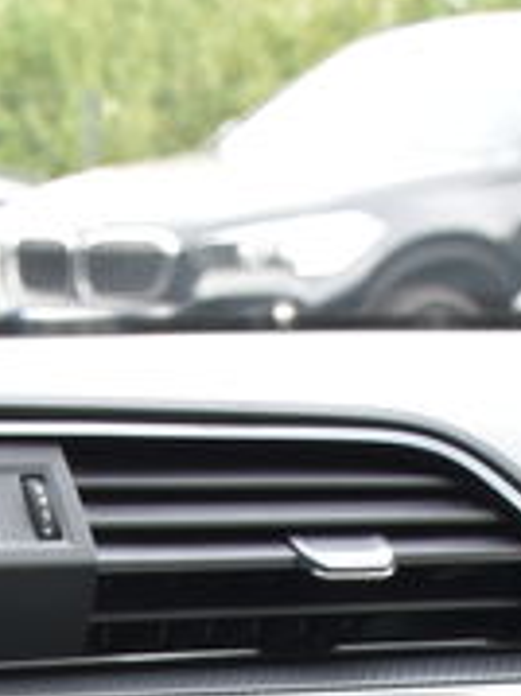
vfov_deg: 11.5
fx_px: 3235
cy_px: 1200
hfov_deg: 8.9
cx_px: -369
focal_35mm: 161
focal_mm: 20
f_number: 4.5
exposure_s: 1/80
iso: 400
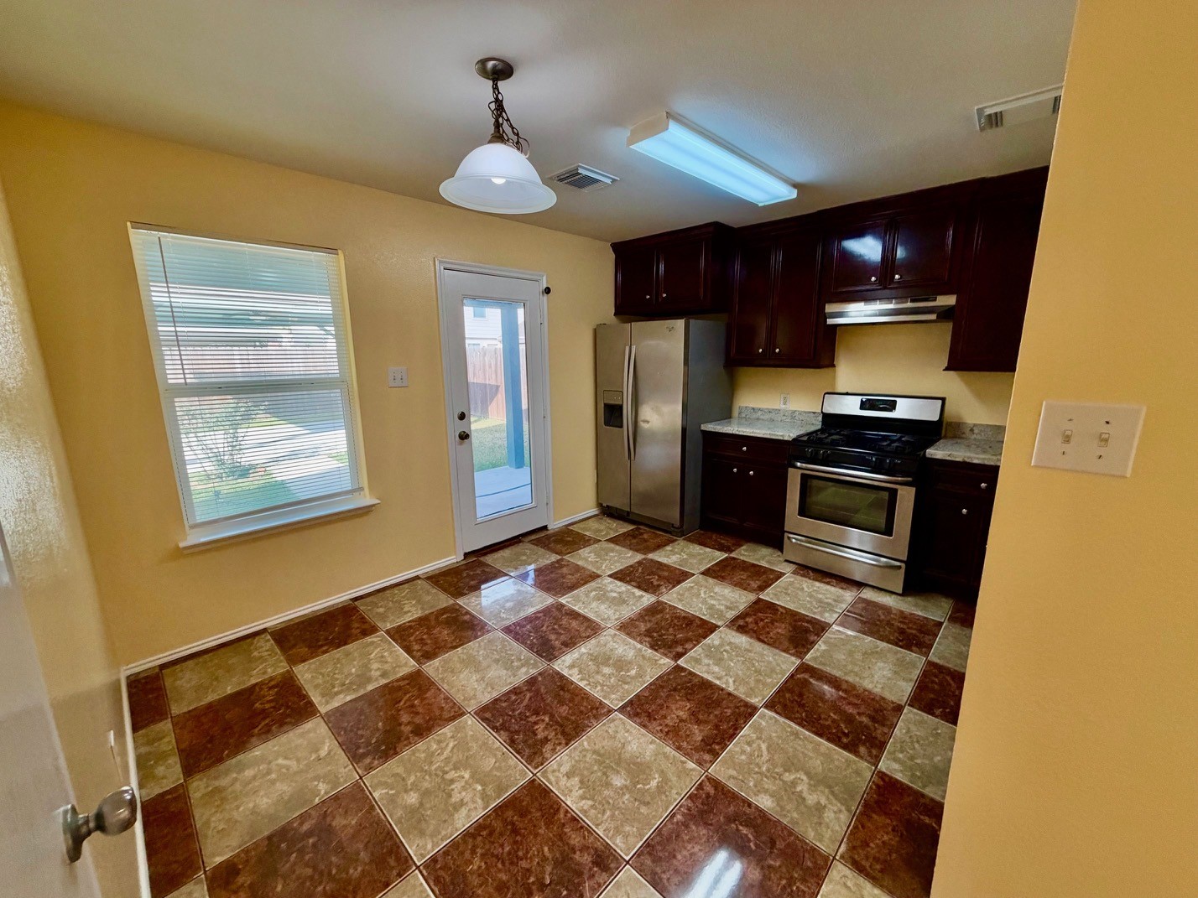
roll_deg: +0.7
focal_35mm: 14
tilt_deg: -12.3
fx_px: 485
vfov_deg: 85.7
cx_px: 599
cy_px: 449
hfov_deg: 102.1
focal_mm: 2.22
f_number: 2.2
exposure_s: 1/120
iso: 320
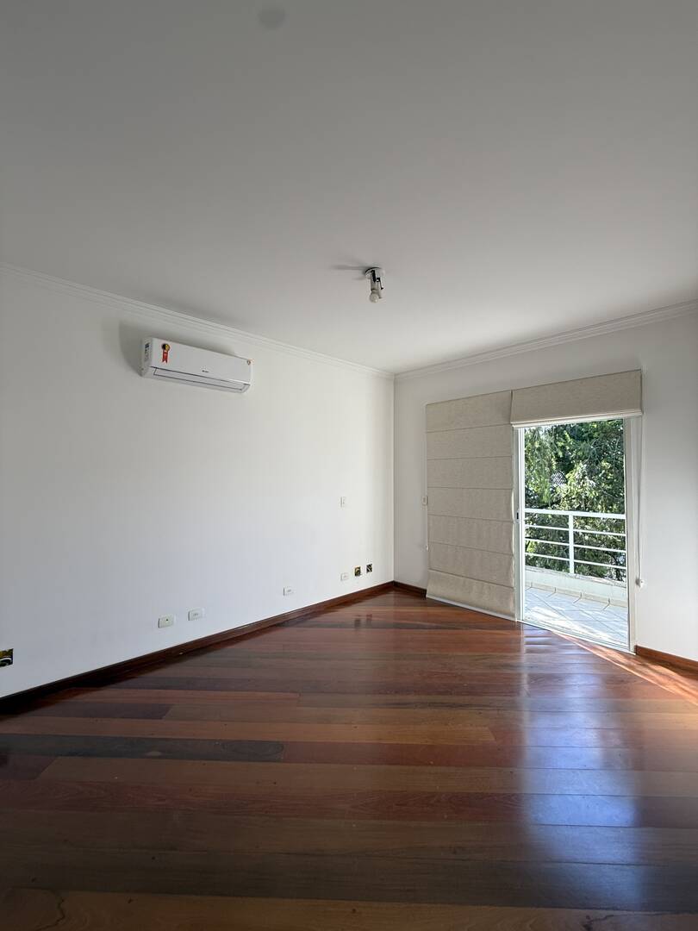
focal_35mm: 14
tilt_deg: +2.8
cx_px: 349
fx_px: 376
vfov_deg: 102.1
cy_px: 466
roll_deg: -0.6
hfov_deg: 85.7
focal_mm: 2.22
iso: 64
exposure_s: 1/99
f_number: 2.2
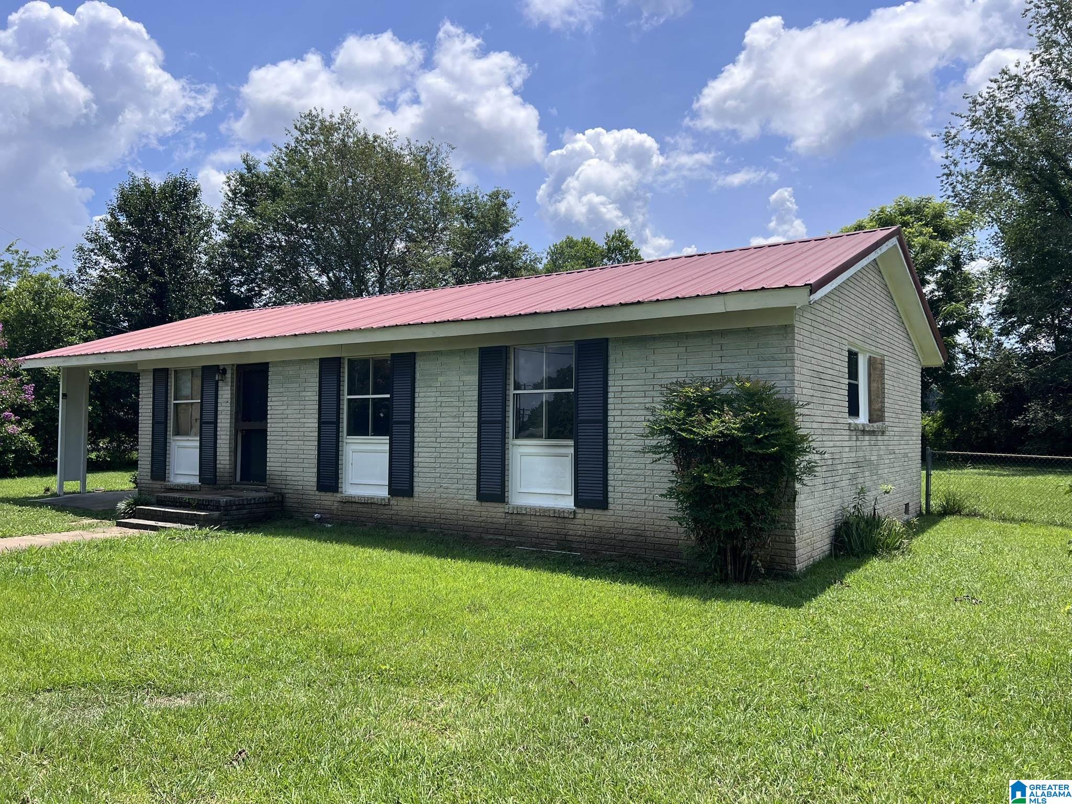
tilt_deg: +1.2
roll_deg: -0.2
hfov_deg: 67.3
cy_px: 402
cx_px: 536
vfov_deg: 53.1
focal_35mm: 26
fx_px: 805
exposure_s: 1/4274
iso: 50
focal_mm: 5.7
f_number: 1.5
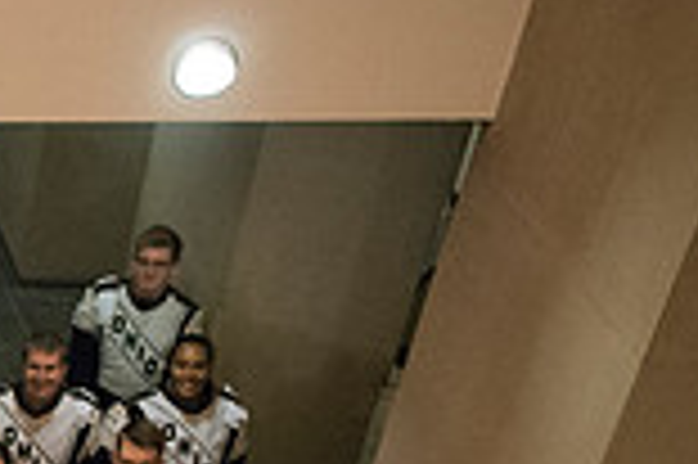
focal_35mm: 101
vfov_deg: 13.0
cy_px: 628
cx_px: -419
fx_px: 1956
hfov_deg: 17.6
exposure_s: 1/320
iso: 10000
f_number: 2.8
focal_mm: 27
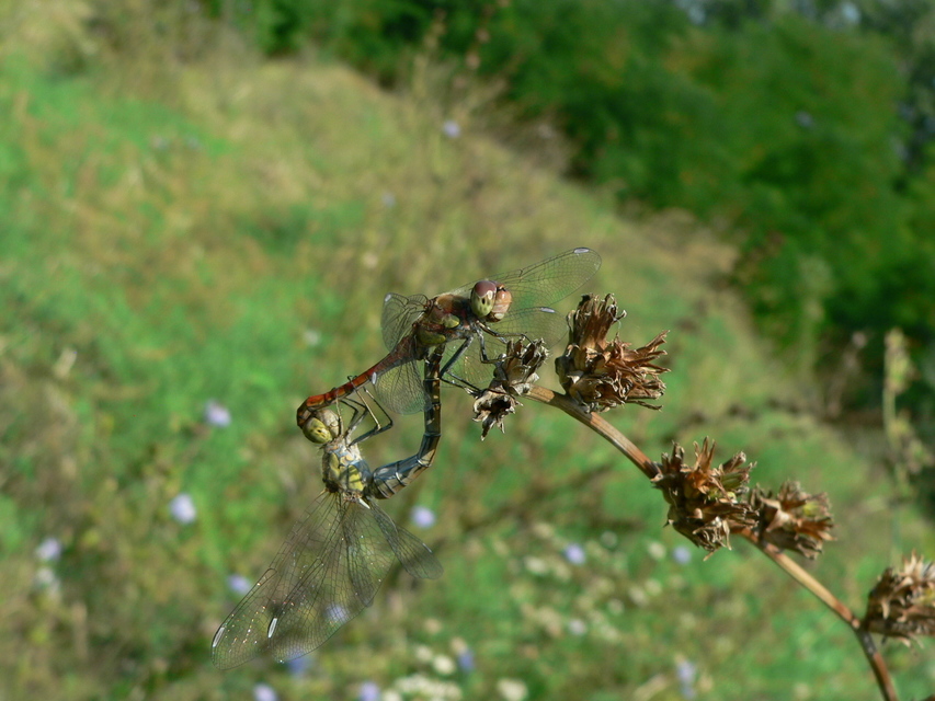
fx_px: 1378
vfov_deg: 28.6
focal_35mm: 51
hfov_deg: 37.5
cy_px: 350
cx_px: 468
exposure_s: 1/500
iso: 80
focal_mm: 8.5
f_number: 4
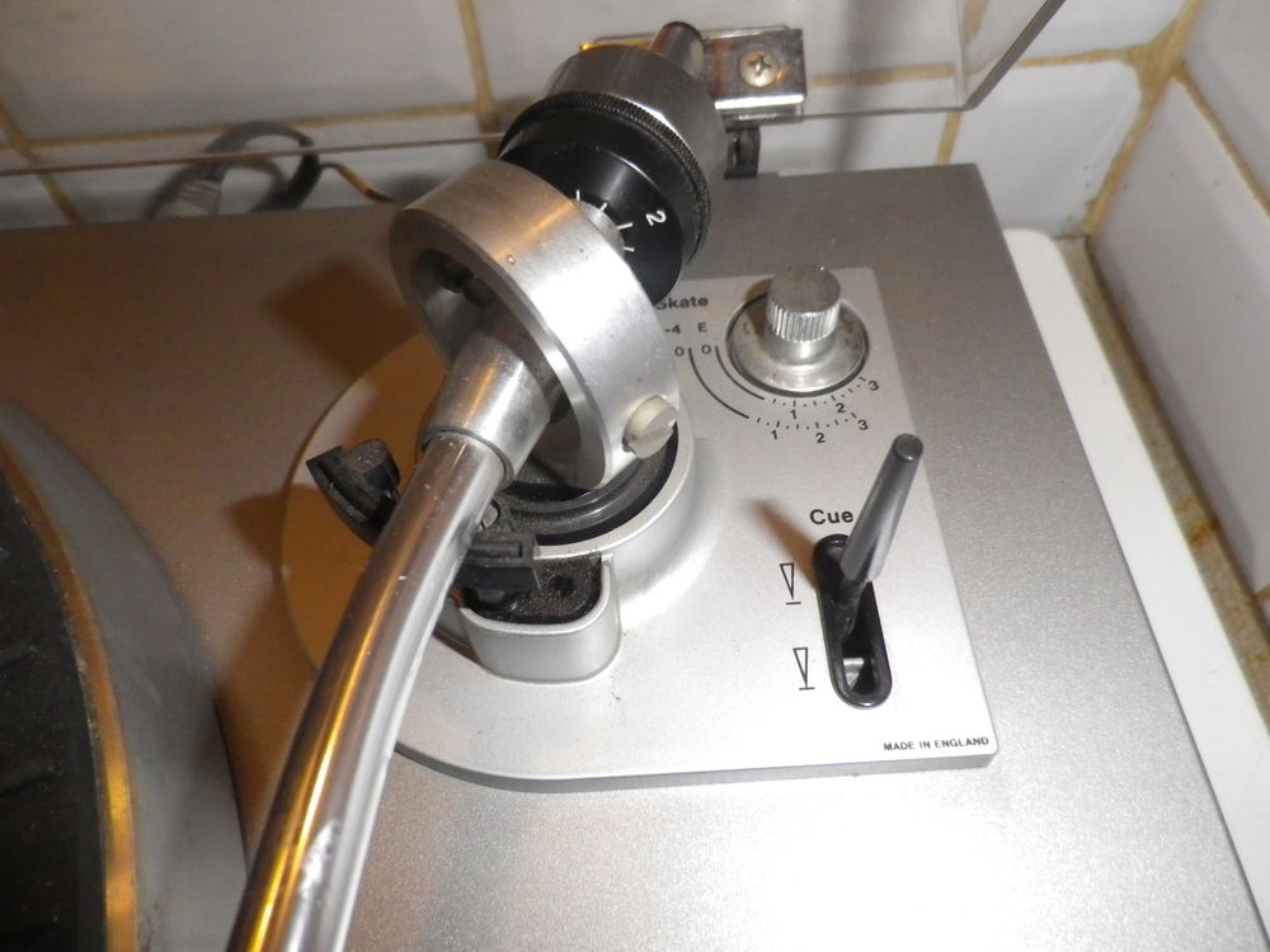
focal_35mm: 25
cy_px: 476
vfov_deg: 54.9
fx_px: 917
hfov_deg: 69.4
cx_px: 635
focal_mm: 4.5
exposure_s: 1/50
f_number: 7.1
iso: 400
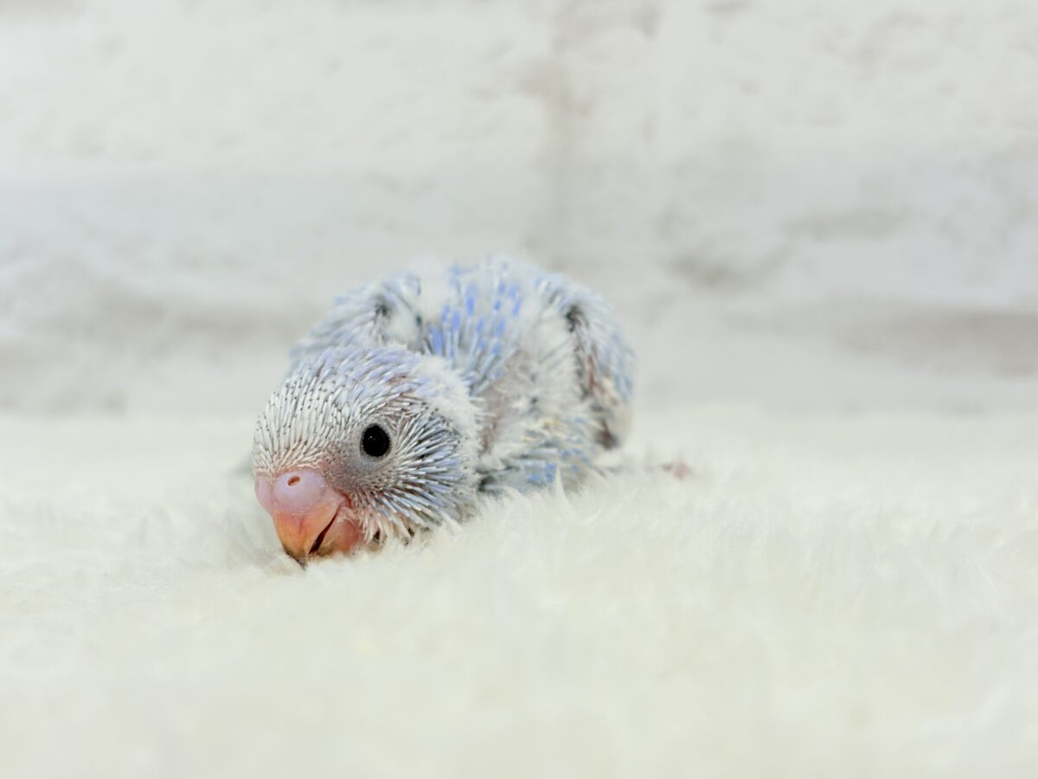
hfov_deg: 36.8
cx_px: 519
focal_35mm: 52
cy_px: 390
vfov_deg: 28.0
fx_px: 1559
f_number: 1.6
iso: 50
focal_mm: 5.96
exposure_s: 1/100
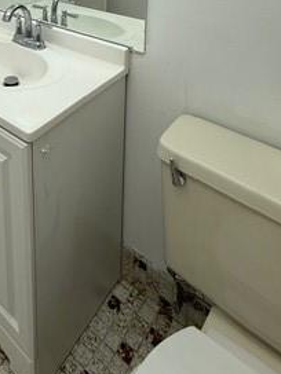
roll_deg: +0.9
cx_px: 29
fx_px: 357
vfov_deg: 44.1
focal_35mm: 33
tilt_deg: -10.2
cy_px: -26
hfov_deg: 39.8
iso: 100
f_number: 2.2
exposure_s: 1/120
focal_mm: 2.22
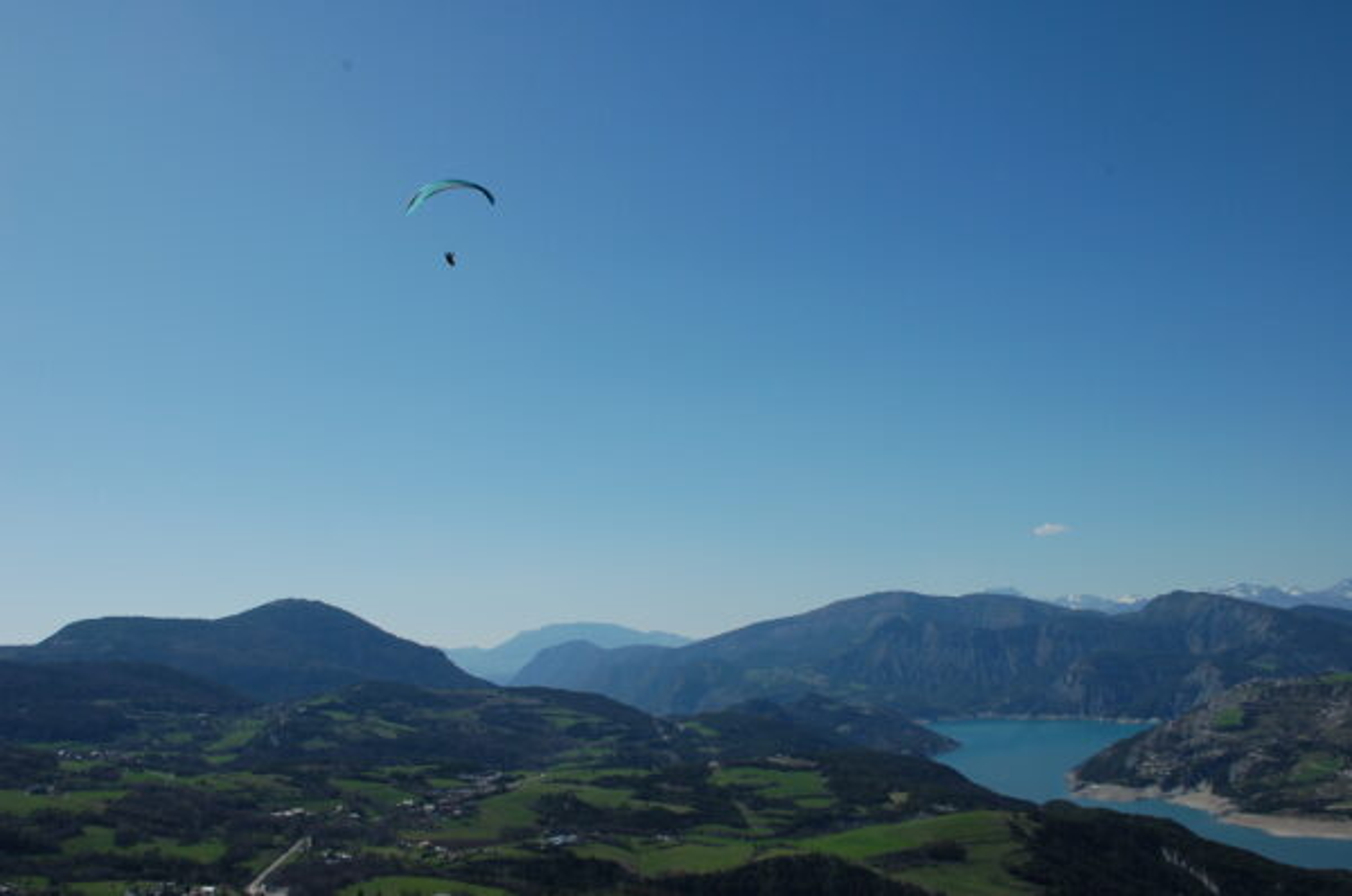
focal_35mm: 36
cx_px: 676
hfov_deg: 53.2
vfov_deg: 36.8
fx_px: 1350
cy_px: 448
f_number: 11
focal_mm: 24
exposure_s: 1/500
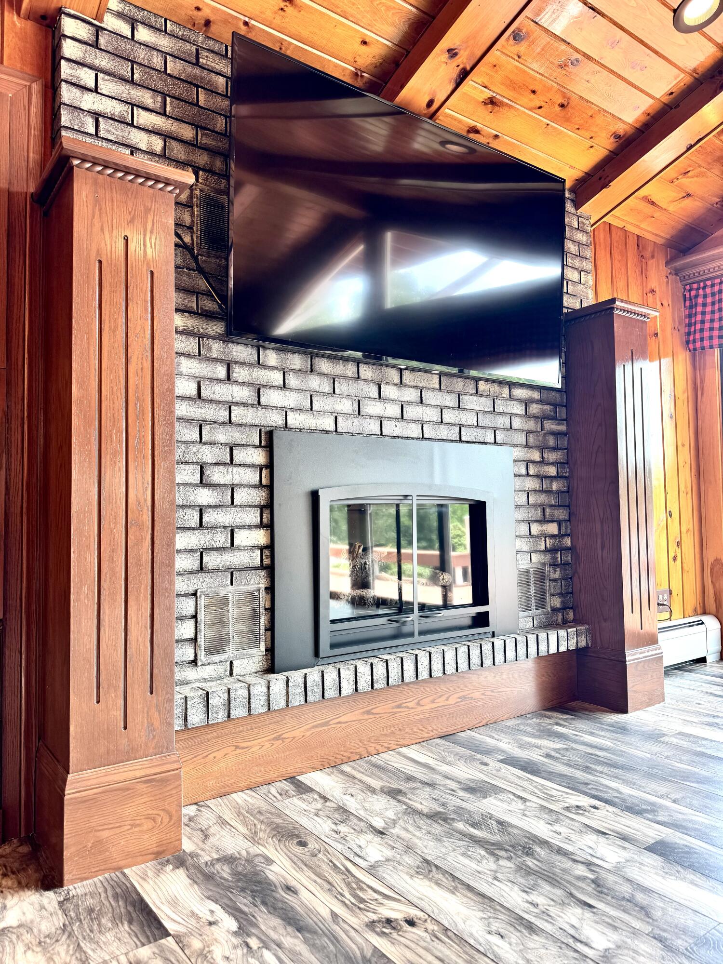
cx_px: 362
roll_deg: +2.0
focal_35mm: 24
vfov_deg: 71.6
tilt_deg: +2.1
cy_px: 482
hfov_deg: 56.8
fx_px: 668
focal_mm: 6.76
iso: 80
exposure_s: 1/120
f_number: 1.78
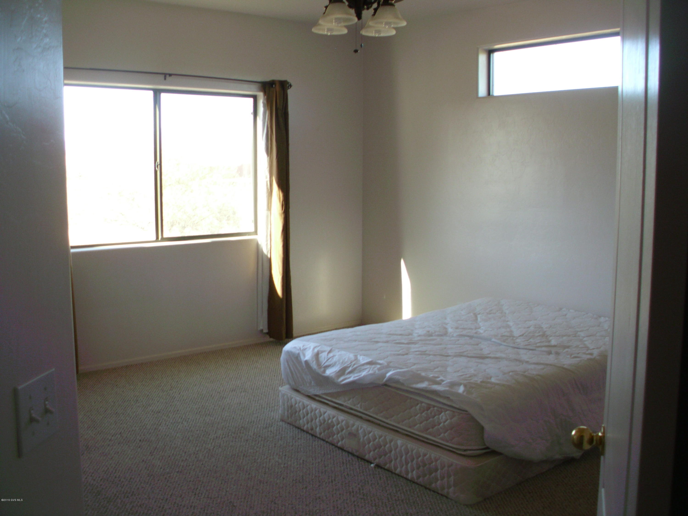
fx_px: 755
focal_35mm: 38
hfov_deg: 49.0
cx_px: 344
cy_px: 258
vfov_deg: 37.7
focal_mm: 6.3
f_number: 2.9
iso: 100
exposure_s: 1/60
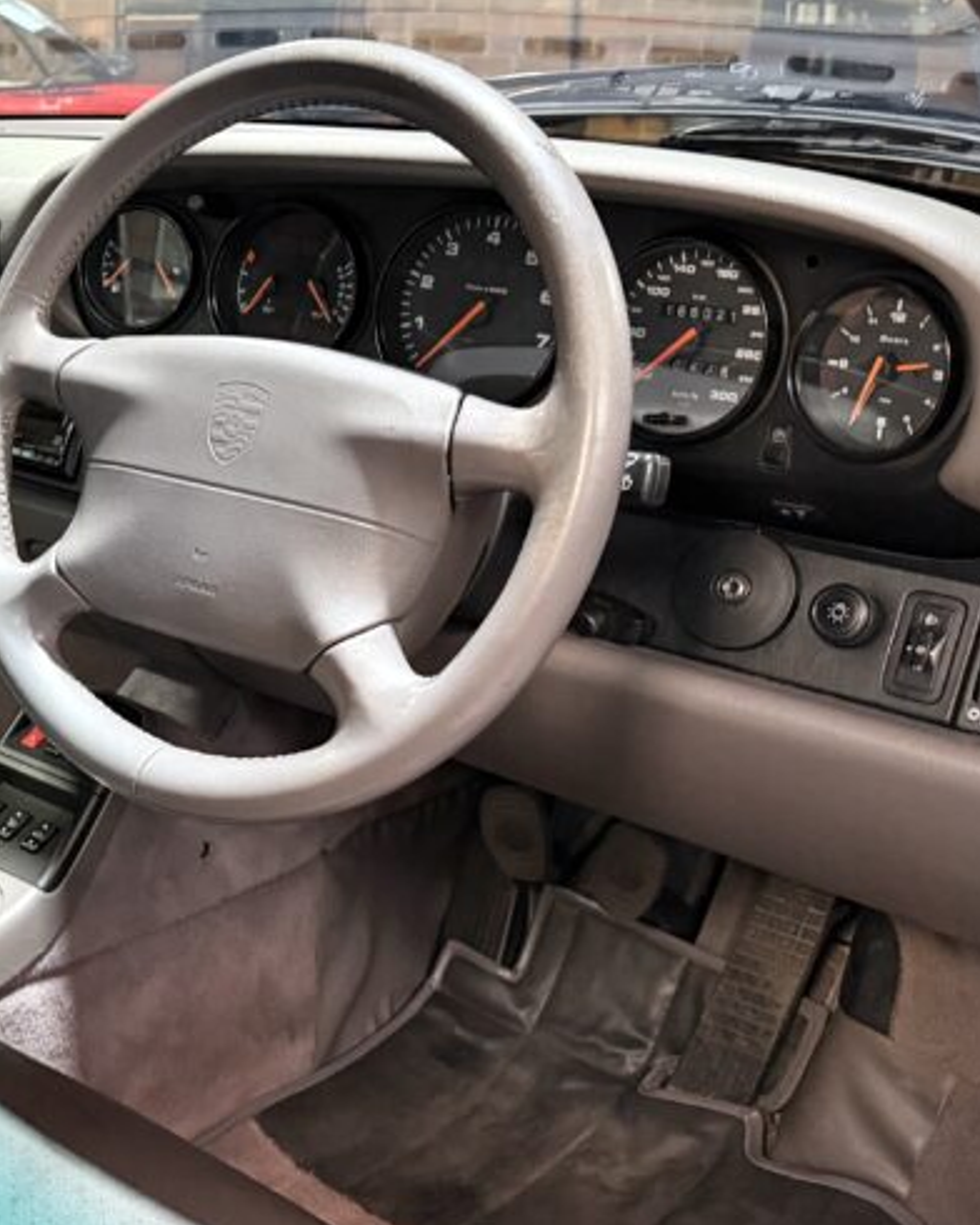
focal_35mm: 49
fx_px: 1777
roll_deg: -0.3
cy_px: 515
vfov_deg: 38.0
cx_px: -85
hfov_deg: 28.2
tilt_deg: -15.7
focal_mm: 6.76
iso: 800
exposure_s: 1/33
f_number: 1.78
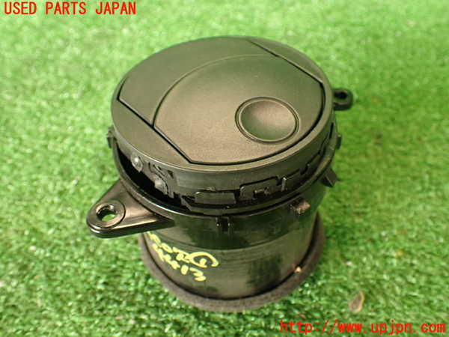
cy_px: 168
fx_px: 415
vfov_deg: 44.2
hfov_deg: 56.8
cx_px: 224
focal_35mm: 32
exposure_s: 1/30
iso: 250
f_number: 2.4
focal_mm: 5.79
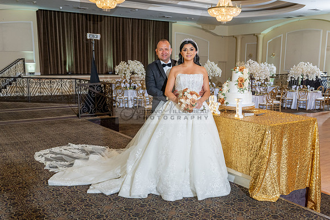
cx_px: 182
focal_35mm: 38
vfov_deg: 35.3
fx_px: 345
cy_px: 130
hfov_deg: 51.1
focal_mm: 28
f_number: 4
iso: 800
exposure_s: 1/125
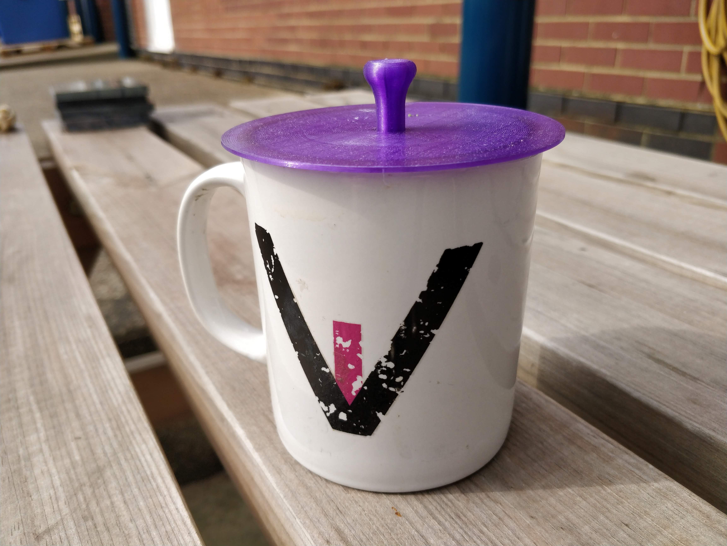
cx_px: 364
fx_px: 504
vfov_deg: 56.8
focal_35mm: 24
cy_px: 273
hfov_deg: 71.6
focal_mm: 4.1
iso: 125
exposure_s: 1/1337
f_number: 1.7
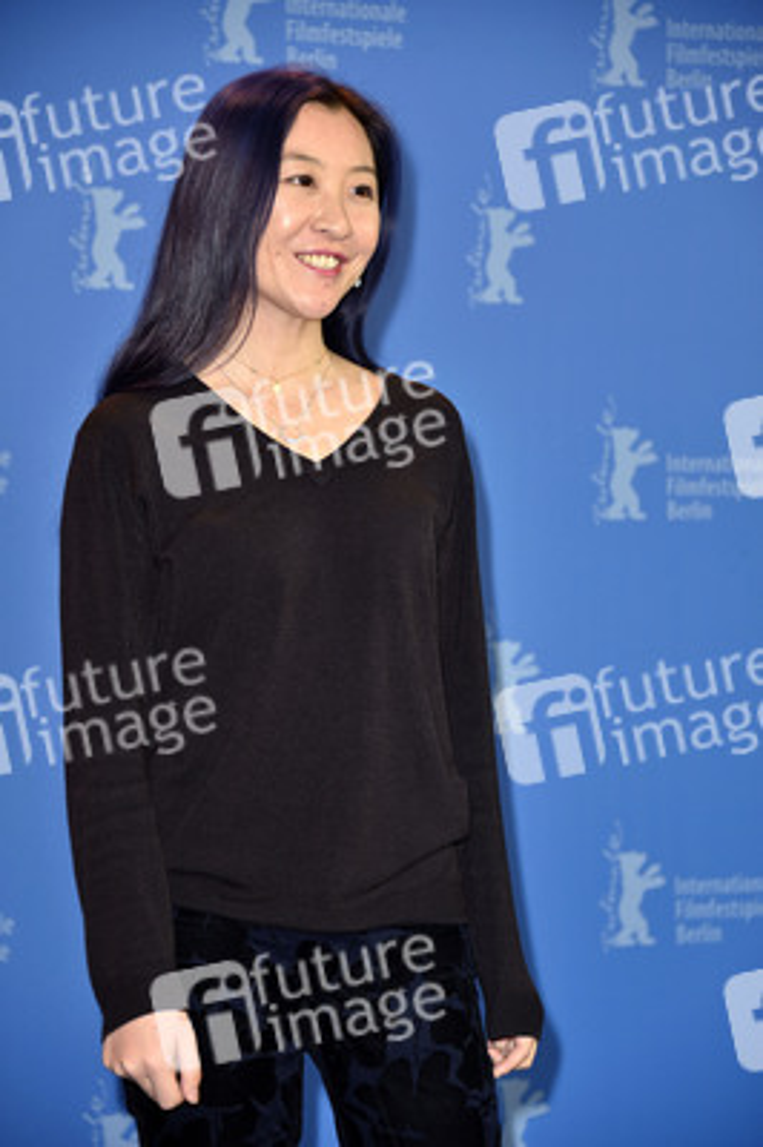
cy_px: 574
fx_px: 3981
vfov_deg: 16.4
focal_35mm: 125
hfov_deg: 10.9
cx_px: 382
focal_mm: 125
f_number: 5.6
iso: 500
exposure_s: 1/125
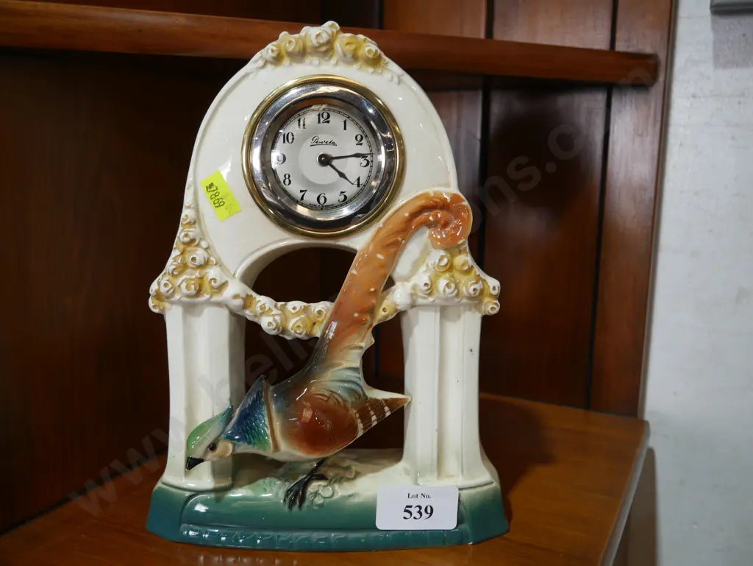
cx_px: 376
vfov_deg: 44.2
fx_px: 696
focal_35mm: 32
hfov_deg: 56.8
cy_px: 283
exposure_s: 1/60
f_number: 3.6
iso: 200
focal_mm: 16
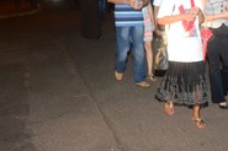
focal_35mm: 73
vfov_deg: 18.1
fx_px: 462
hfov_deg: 27.1
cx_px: 187
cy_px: -4
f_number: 3.5
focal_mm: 20
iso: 3200
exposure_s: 1/60
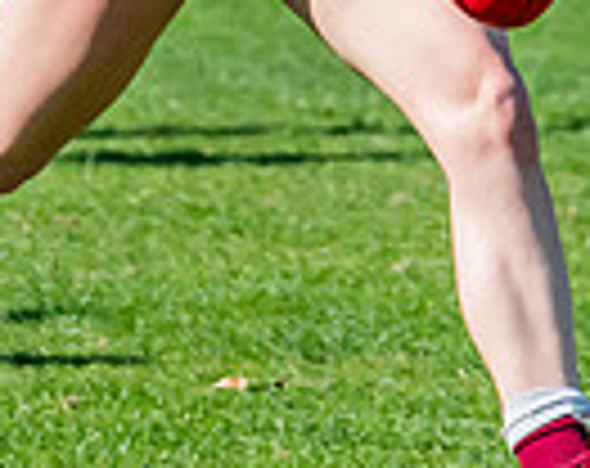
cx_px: 423
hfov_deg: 0.9
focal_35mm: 2062
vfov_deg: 0.7
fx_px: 35899
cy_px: -508
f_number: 10
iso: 800
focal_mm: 330
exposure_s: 1/1250
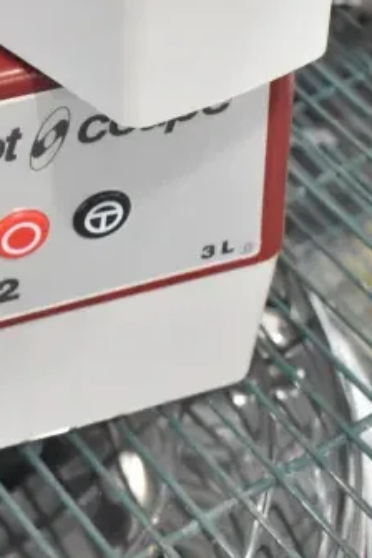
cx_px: -15
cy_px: -190
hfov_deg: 11.4
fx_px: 1834
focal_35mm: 118
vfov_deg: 16.3
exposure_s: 1/160
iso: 6400
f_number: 6.3
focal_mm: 29
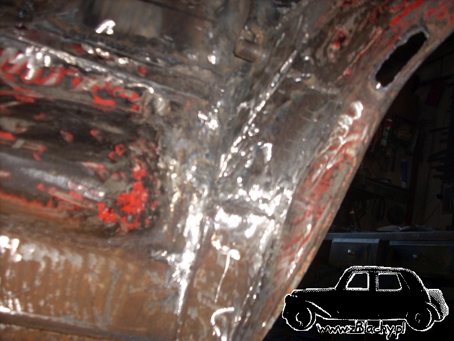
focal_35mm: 37
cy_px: 170
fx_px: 485
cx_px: 227
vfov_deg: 38.7
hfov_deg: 50.1
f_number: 2.8
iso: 64
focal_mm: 6.2
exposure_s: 1/60
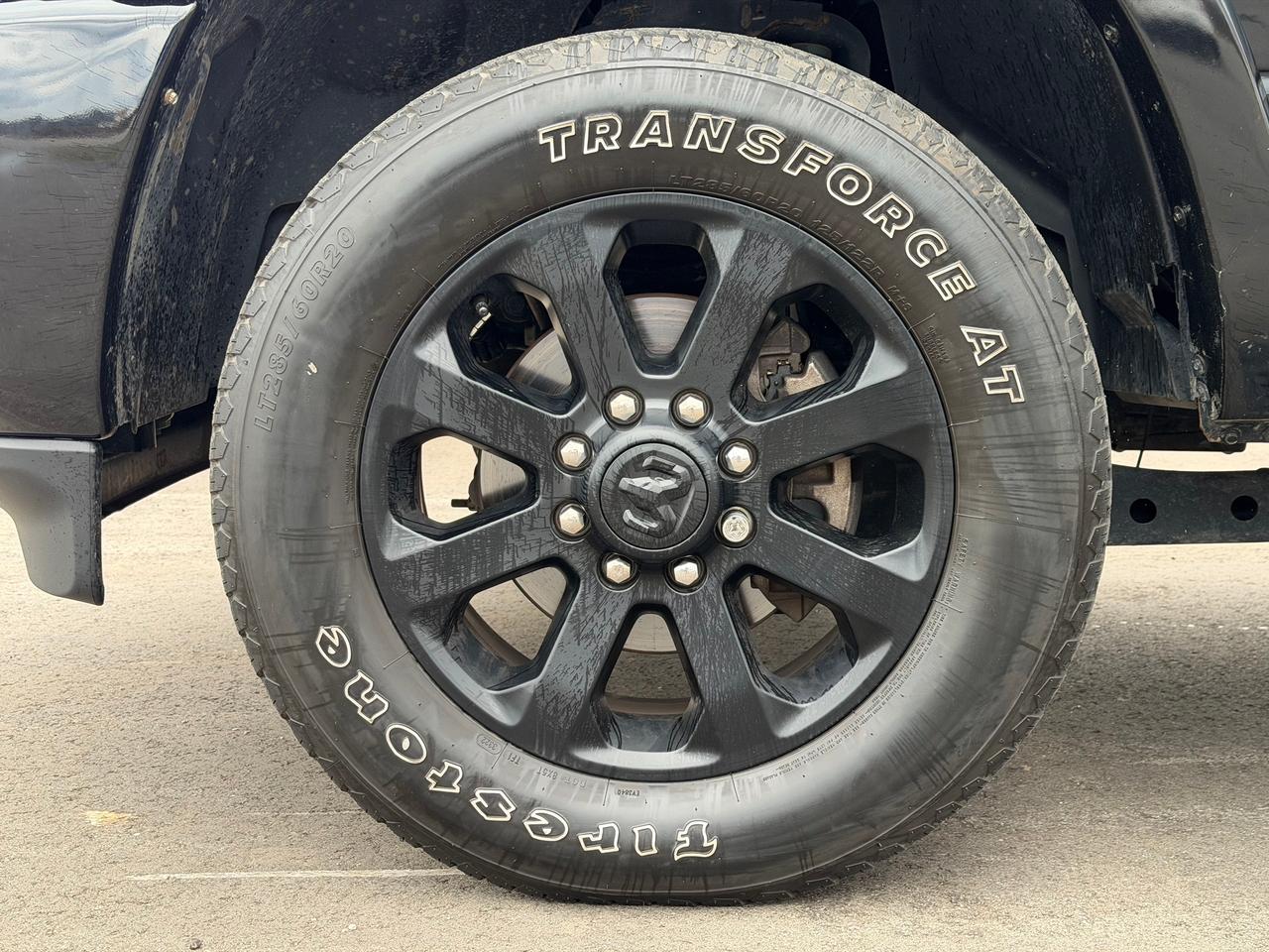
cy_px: 476
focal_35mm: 48
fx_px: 1760
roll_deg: -1.0
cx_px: 634
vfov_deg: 30.3
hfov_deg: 39.7
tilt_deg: -5.3
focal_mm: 6.76
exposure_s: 1/239
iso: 80
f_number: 1.78
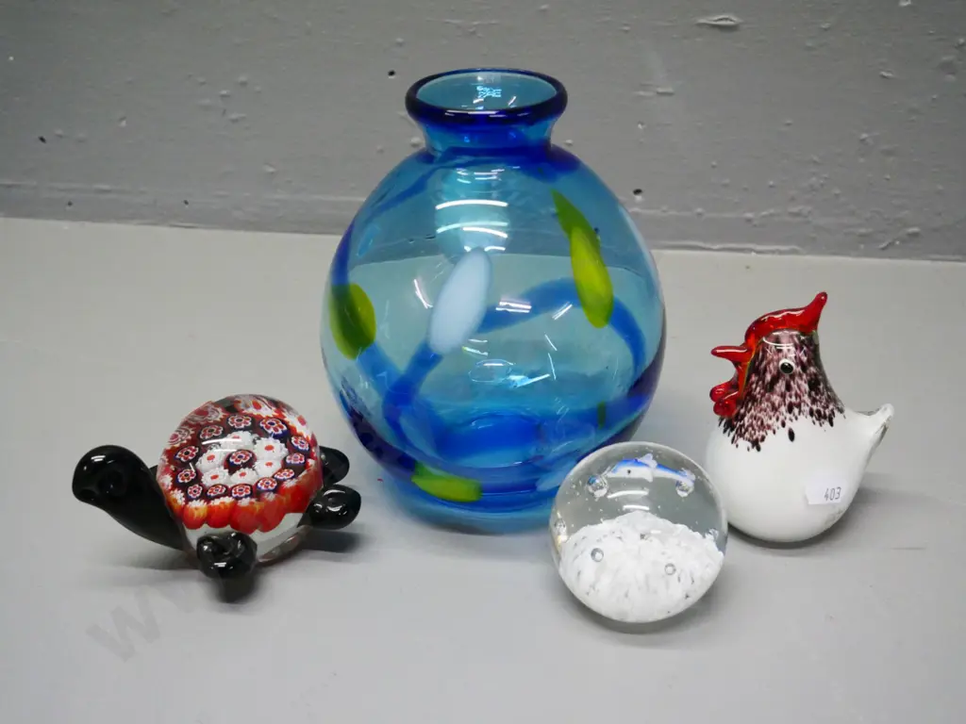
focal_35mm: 44
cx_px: 483
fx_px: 1228
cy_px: 362
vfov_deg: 32.9
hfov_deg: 42.9
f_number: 5
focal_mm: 22
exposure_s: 1/200
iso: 3200
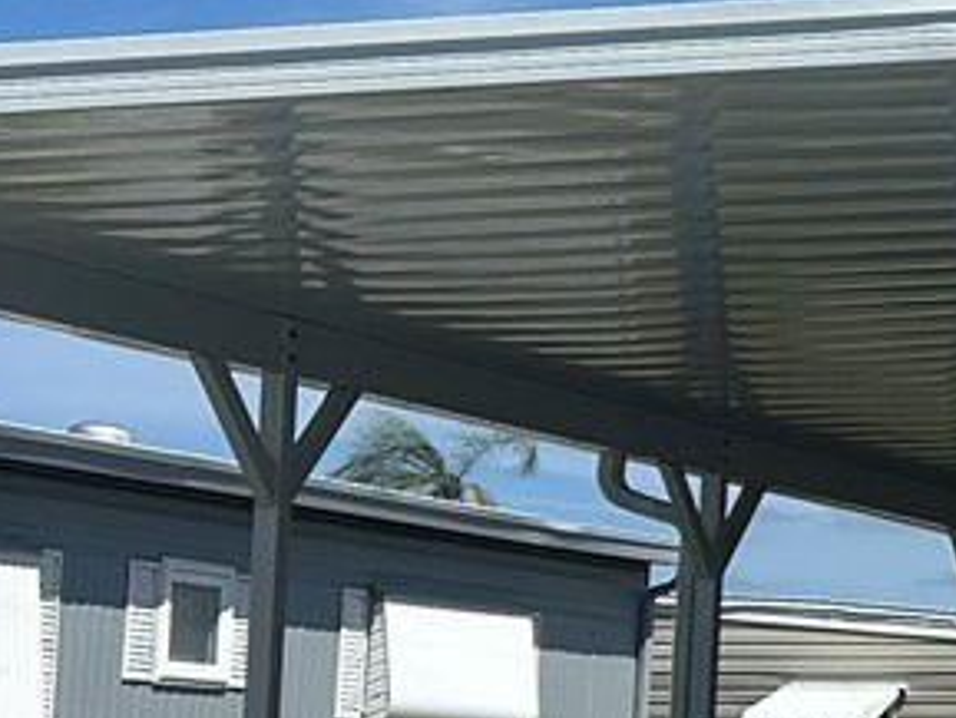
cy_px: 500
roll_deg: -0.3
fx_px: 3979
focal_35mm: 144
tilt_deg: +5.6
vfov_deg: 10.3
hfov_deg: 11.8
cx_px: 2101
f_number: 1.5
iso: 50
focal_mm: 5.7
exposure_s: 1/6211
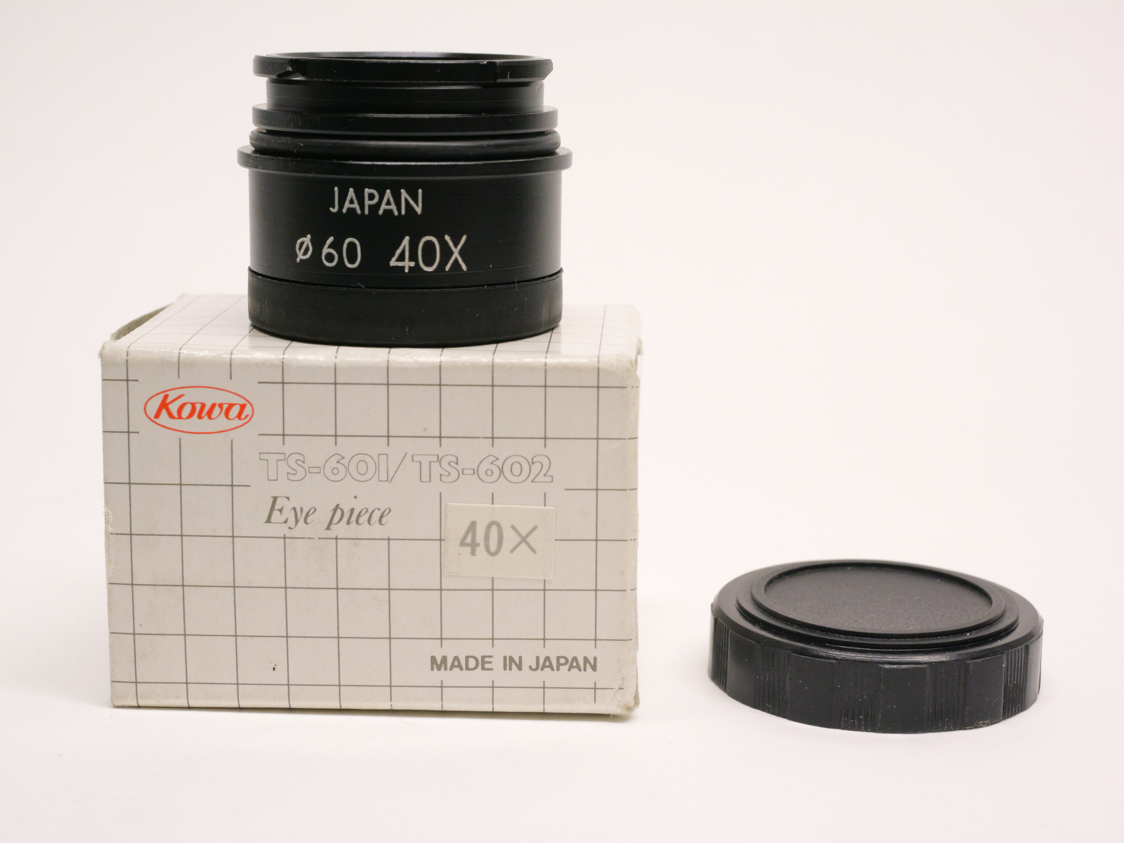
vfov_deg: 24.4
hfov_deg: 32.2
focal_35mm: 60
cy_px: 422
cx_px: 562
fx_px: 1948
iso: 3200
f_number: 8
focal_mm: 30
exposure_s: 1/125
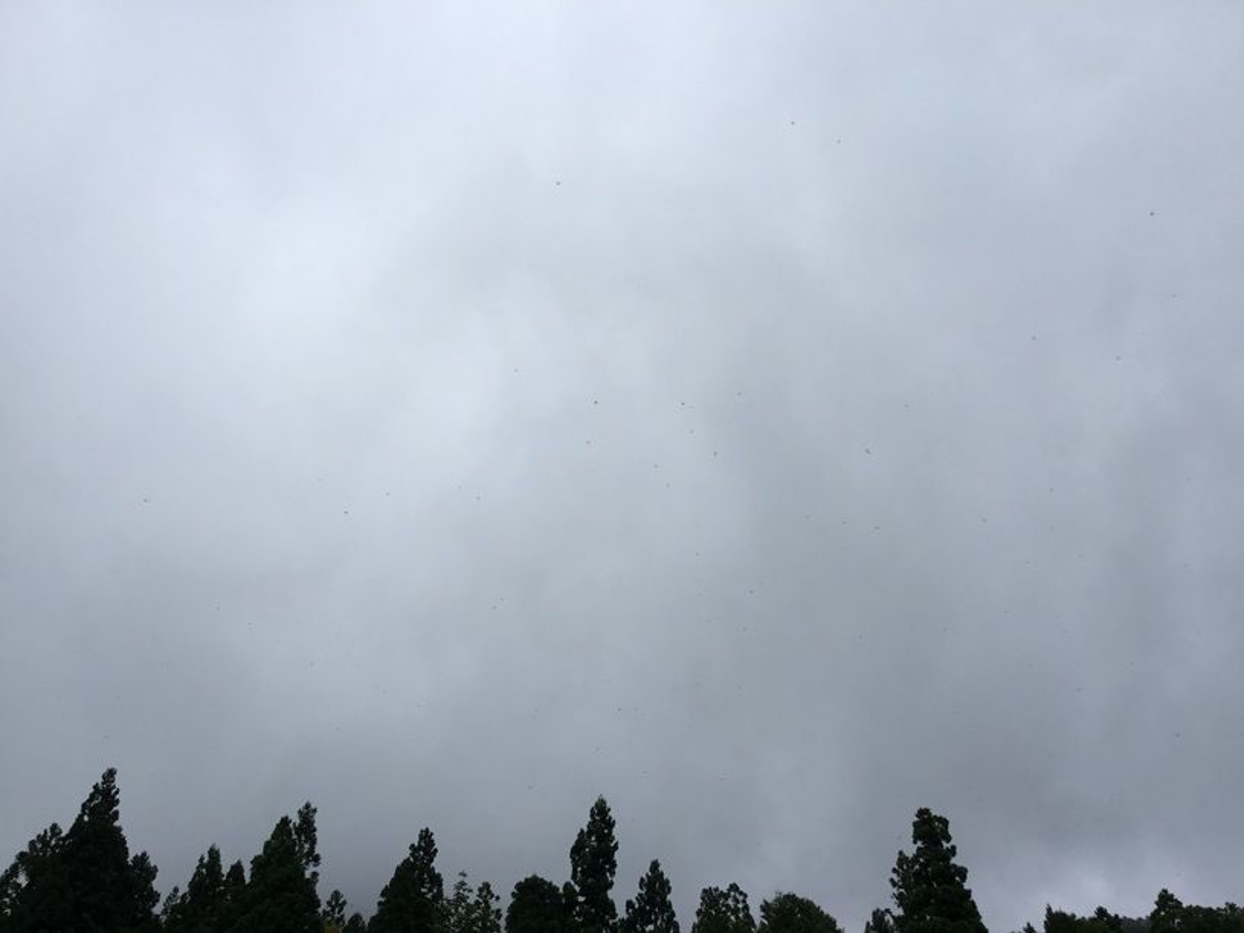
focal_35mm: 31
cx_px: 622
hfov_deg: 58.4
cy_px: 466
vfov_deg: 45.4
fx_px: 1114
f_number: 2.4
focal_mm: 3.3
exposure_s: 1/1404
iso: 25
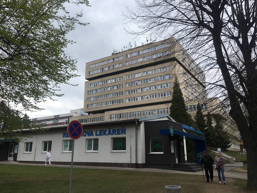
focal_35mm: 29
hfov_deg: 61.7
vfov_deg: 48.2
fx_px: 215
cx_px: 128
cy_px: 96
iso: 25
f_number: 2.2
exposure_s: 1/1261
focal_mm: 4.15
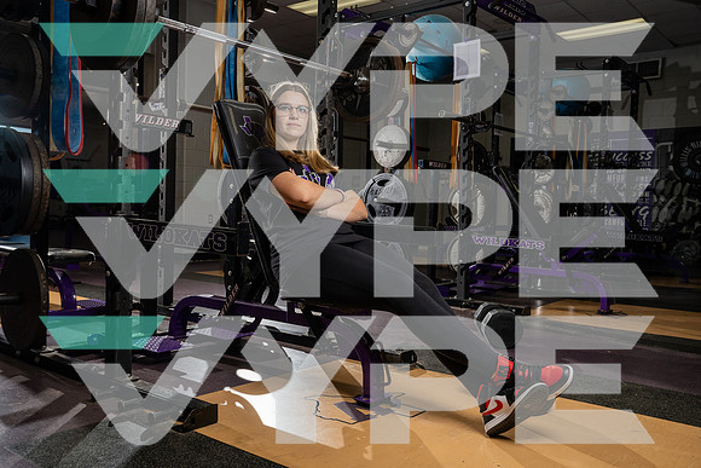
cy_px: 234
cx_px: 350
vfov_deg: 41.1
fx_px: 623
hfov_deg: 58.7
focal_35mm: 32
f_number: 8
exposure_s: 1/250
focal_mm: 32
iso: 640
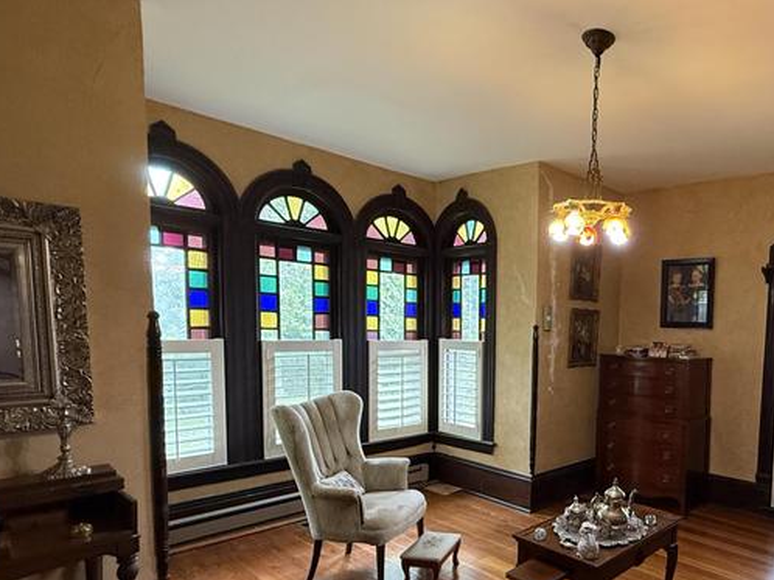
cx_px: 594
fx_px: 536
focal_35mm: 24
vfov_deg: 56.0
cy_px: 370
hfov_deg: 66.4
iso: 400
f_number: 2.2
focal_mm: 2.22
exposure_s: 1/60
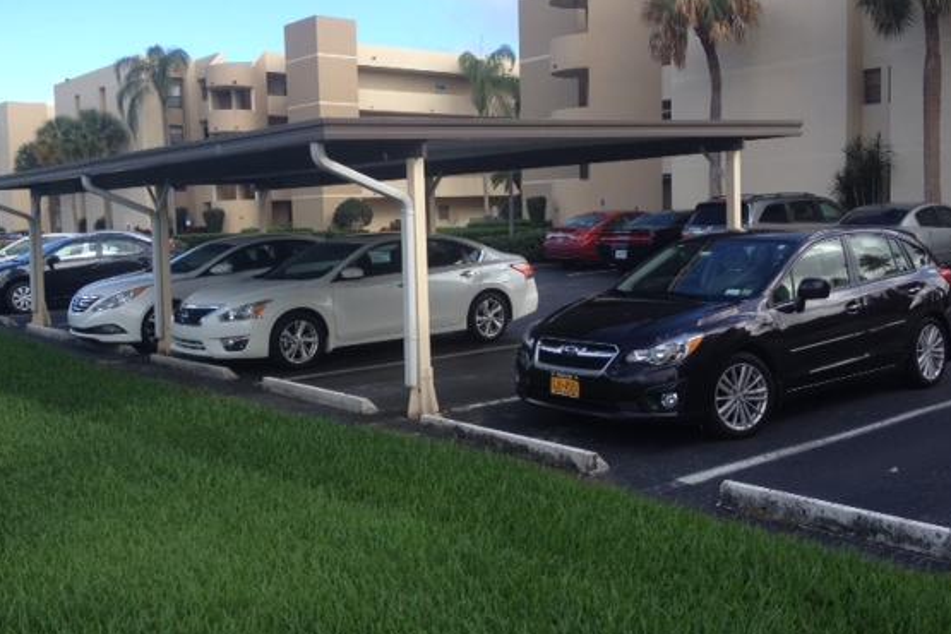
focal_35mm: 42
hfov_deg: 46.4
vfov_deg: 31.9
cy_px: 288
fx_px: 1109
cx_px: 456
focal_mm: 4.28
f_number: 2.4
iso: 50
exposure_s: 1/681
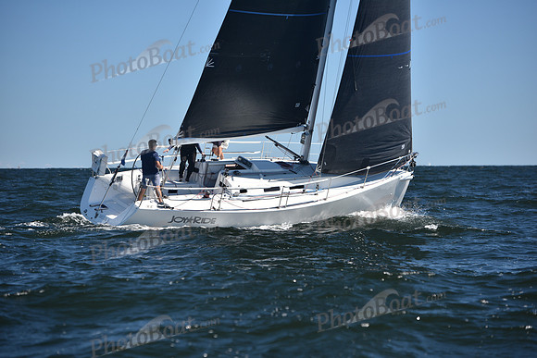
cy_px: 179
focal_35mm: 135
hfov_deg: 15.2
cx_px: 268
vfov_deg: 10.2
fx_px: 2014
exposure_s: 1/1000
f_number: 3.5
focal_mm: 135
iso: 200
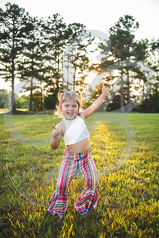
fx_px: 232
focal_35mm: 35
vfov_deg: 54.4
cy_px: 119
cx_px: 80
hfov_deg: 37.9
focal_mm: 35
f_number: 2.8
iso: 100
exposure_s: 1/200
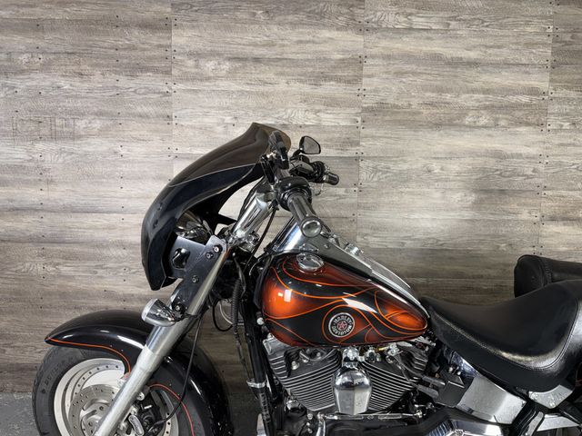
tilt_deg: -4.9
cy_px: 218
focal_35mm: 24
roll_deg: -1.3
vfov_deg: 56.8
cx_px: 291
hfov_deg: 71.6
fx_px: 404
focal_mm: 6.76
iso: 80
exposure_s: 1/34
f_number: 1.78
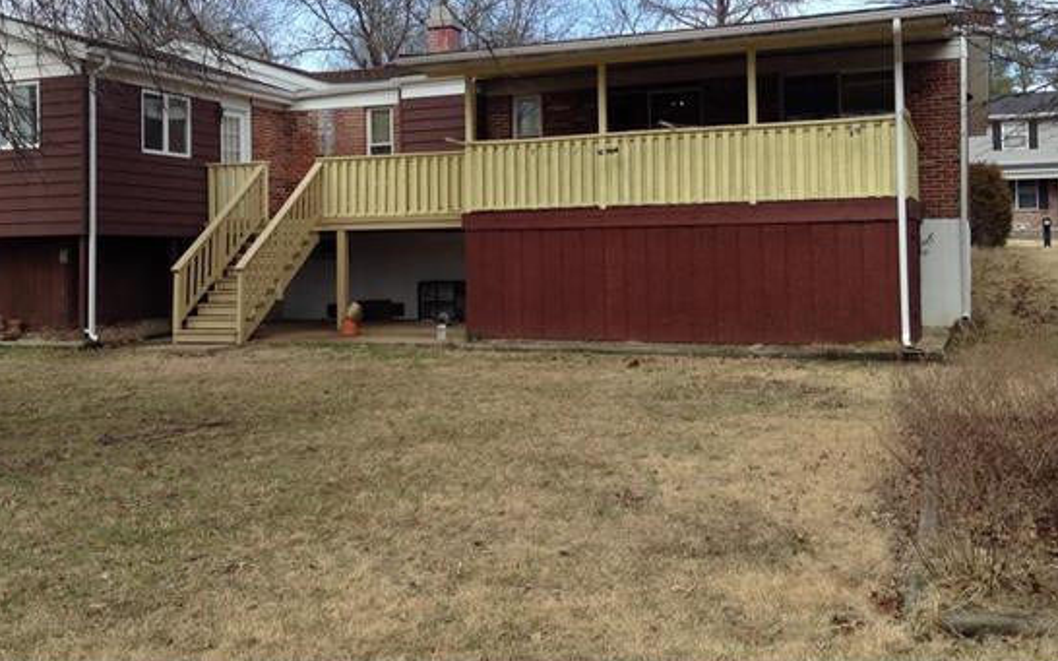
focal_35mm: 41
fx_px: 1182
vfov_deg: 31.0
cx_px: 477
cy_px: 217
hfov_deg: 48.2
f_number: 2.4
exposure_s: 1/591
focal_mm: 3.3
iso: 25
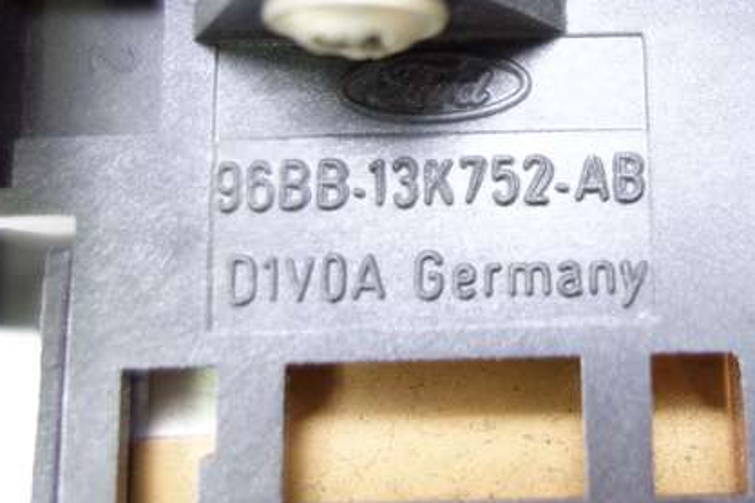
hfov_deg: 35.6
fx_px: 1153
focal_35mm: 55
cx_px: 543
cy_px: 75
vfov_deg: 24.1
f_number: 1.8
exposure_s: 1/30
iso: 400
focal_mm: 10.4
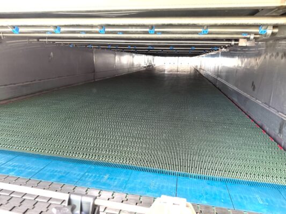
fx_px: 198
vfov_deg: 56.8
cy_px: 107
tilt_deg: -15.7
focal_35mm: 24
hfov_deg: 71.6
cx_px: 143
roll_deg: -1.7
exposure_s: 1/60
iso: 250
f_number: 1.78
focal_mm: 6.76
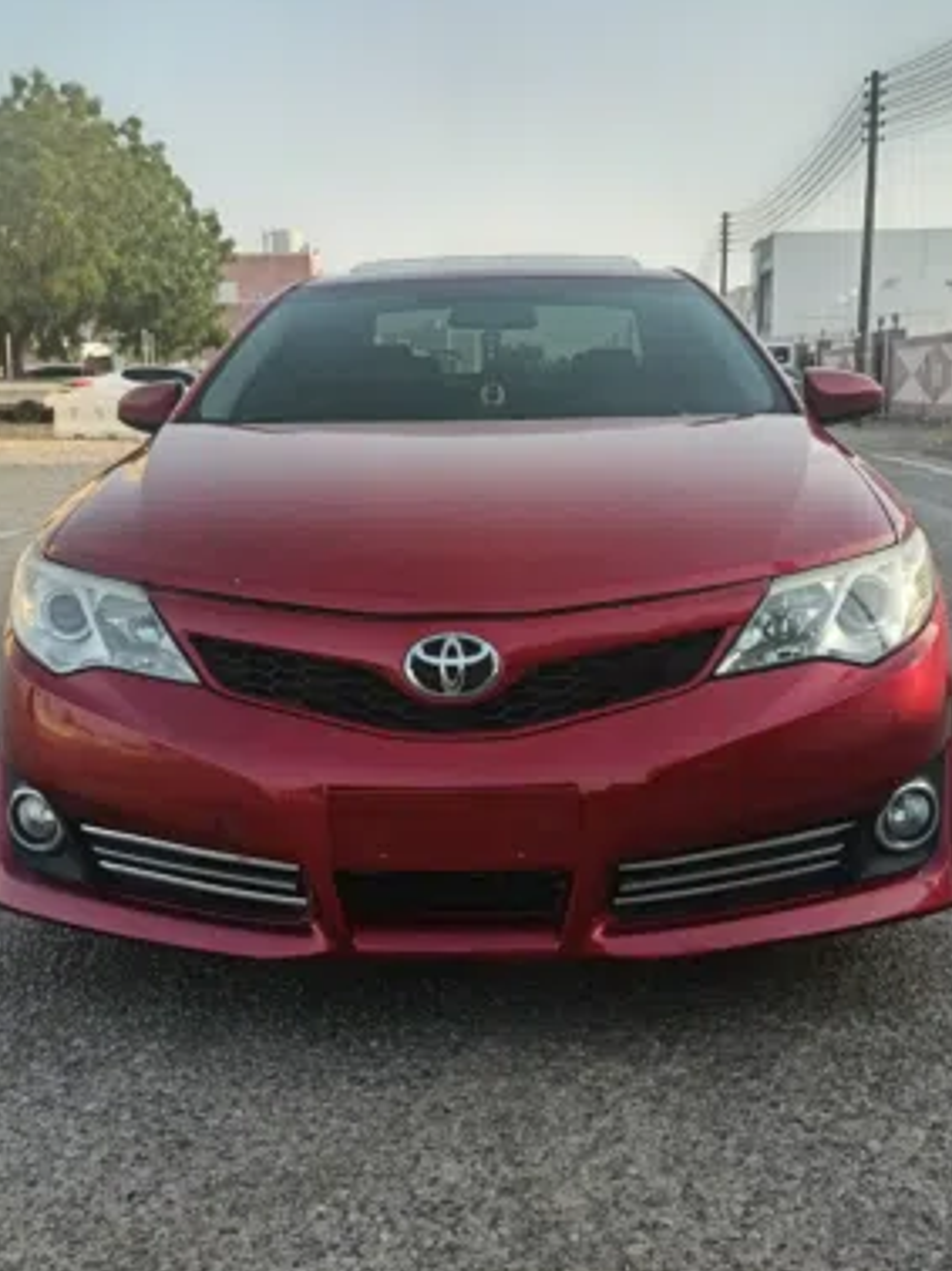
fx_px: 1322
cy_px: 629
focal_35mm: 36
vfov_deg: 51.4
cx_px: 464
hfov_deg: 39.6
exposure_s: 1/129
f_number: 1.75
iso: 100
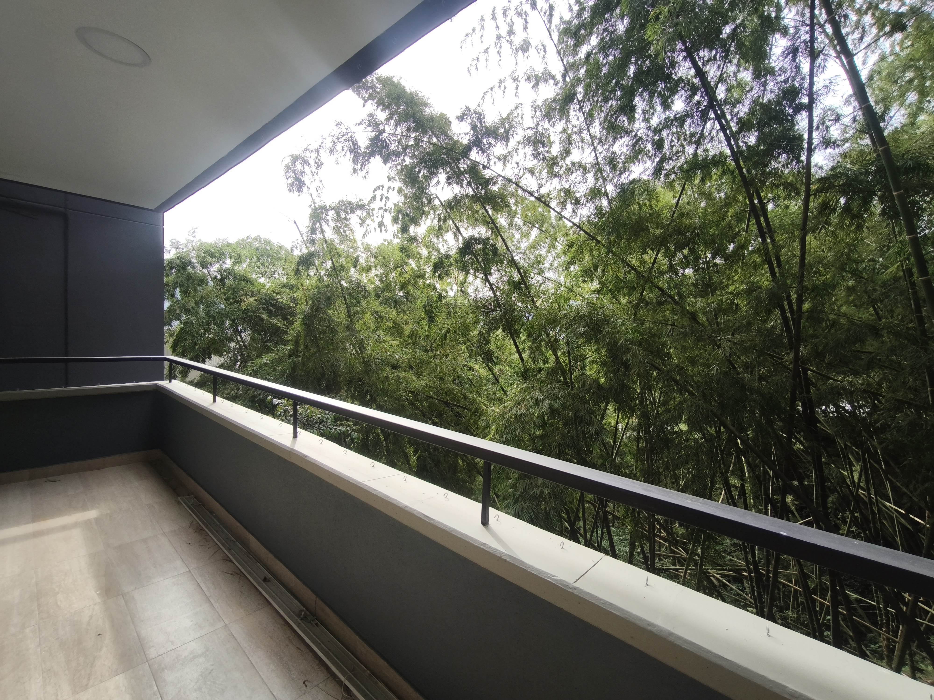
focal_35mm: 15
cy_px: 350
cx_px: 467
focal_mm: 1.91
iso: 50
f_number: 2.2
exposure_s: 1/230
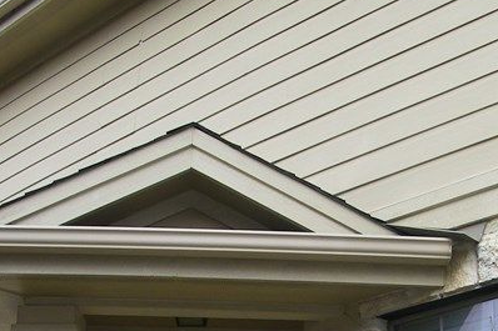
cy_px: 421
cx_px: 338
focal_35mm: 75
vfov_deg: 17.2
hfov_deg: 26.8
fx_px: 1037
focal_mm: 5
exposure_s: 1/160
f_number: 7
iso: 80
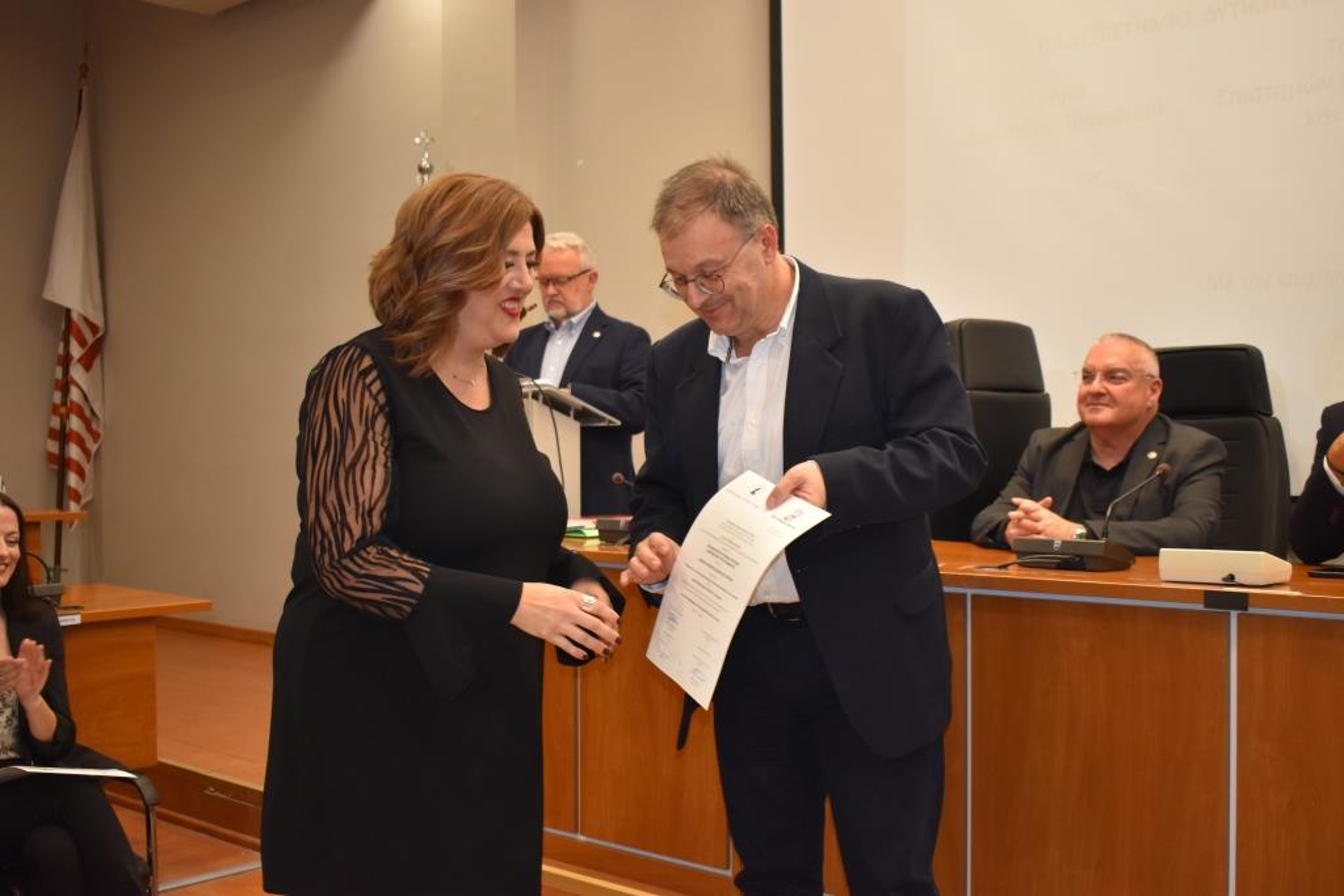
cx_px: 672
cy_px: 448
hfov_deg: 47.9
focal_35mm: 40
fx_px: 1512
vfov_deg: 33.0
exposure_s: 1/125
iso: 900
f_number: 4
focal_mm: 27
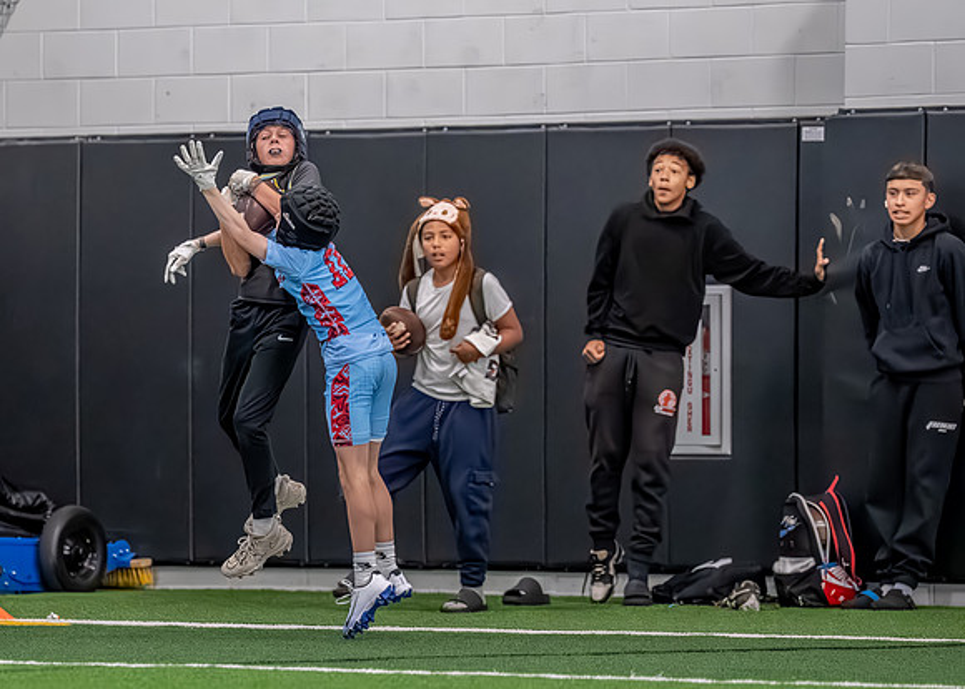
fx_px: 8837
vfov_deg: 4.5
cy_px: 388
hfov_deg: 6.2
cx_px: 219
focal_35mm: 323
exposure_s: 1/1000
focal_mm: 167
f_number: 2.8
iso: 6400
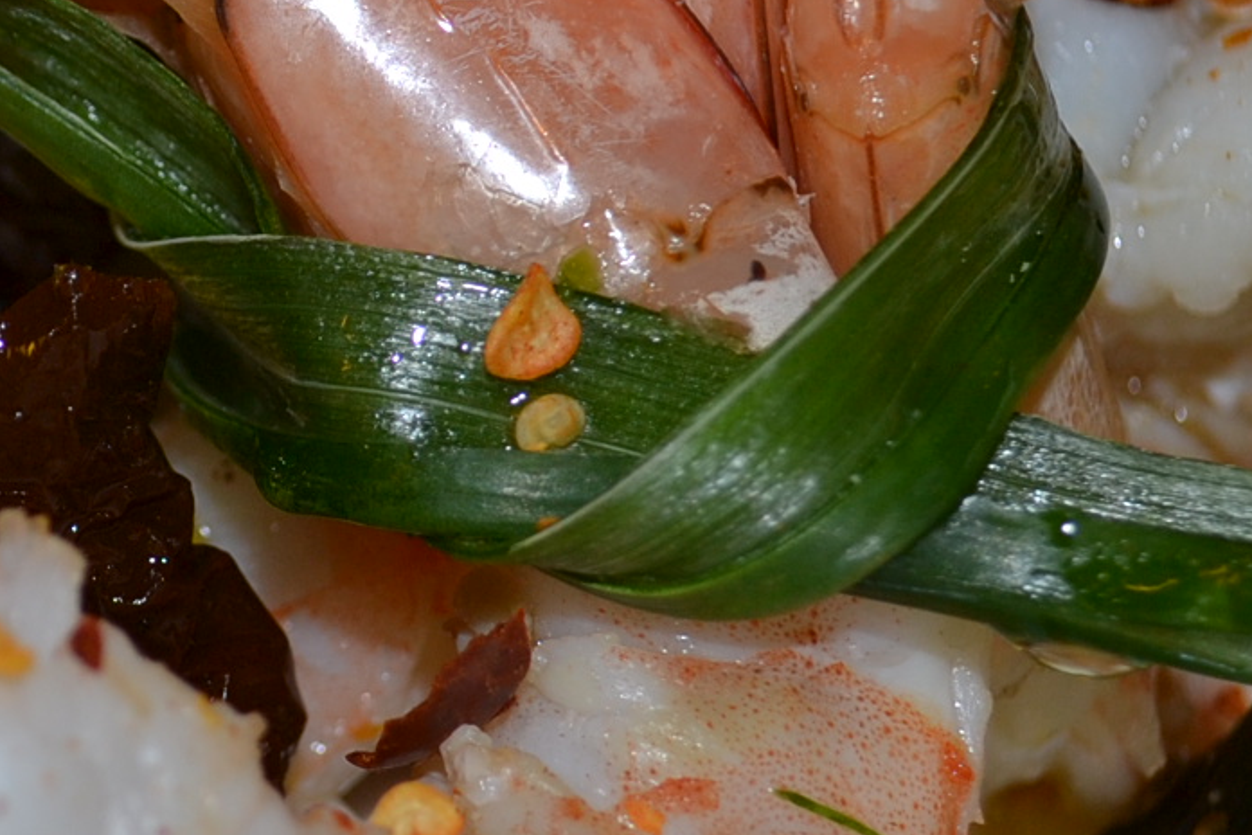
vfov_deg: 9.2
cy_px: 220
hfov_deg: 13.6
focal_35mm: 149
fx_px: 5181
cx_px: -36
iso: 180
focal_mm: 30
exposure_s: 1/60
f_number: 4.5
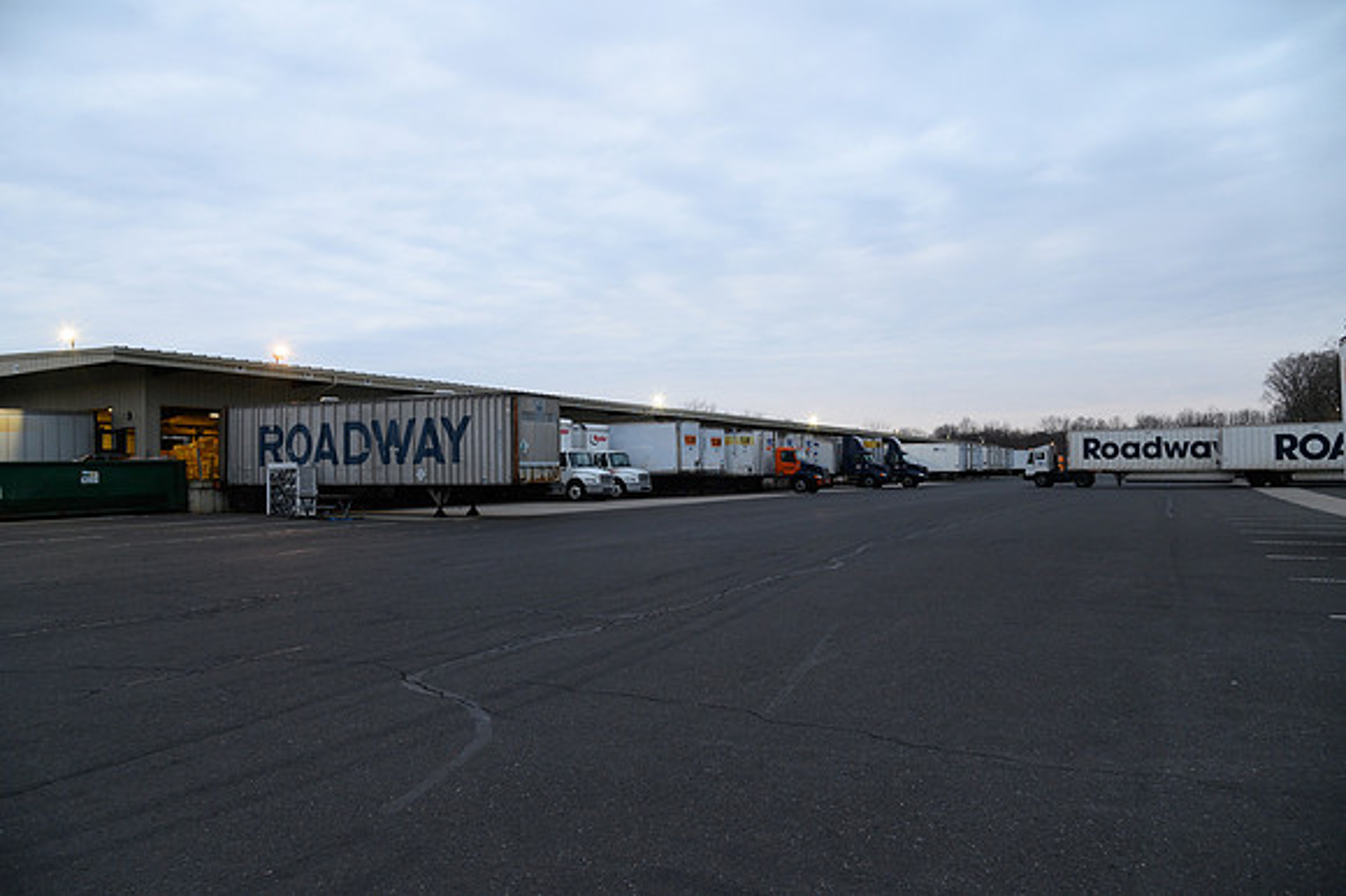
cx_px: 673
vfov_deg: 53.1
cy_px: 448
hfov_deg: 73.8
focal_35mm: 24
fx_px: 897
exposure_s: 1/40
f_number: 5.6
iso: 800
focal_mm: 24
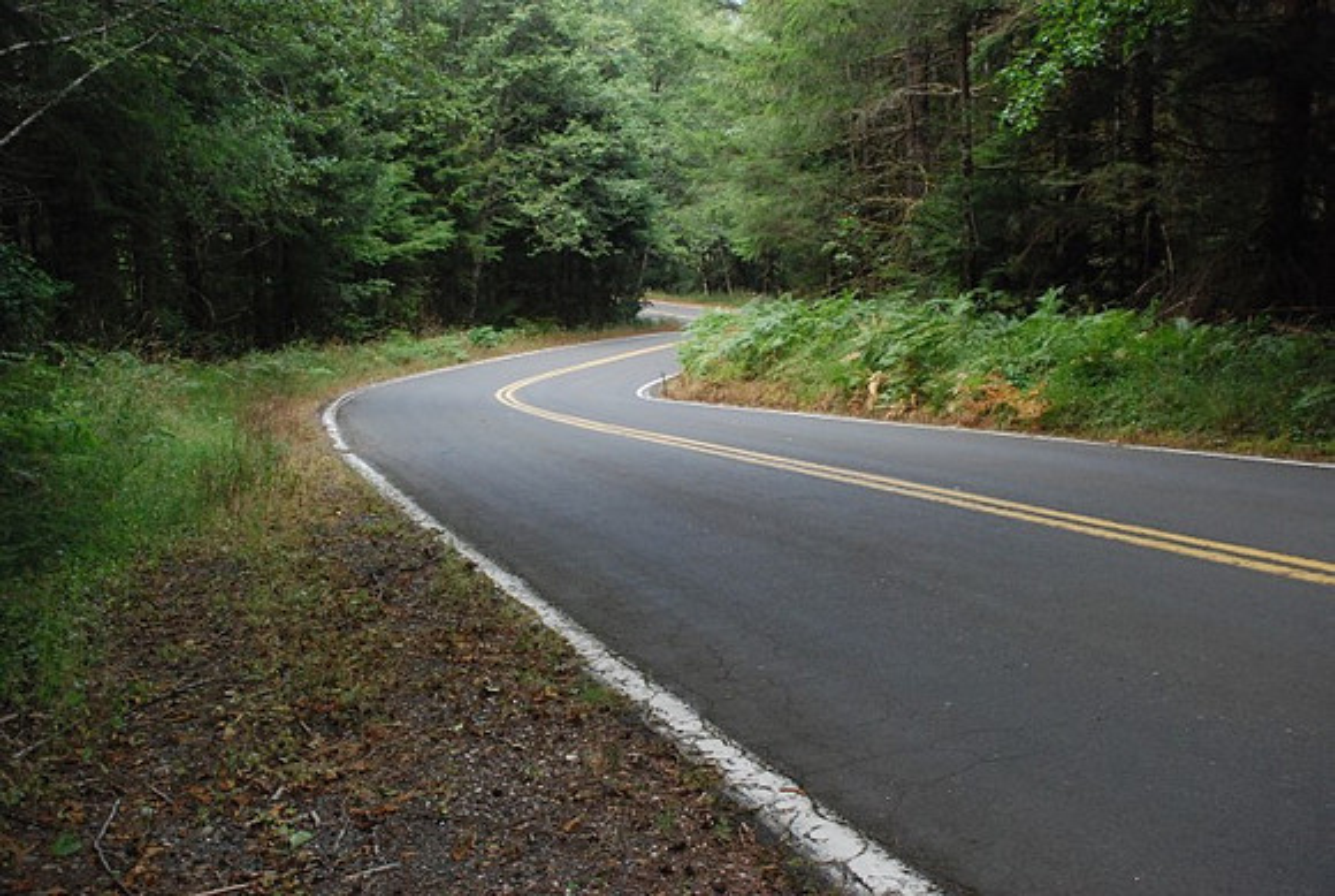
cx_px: 668
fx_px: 1449
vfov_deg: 34.3
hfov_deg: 49.5
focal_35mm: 39
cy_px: 448
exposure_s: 1/320
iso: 1600
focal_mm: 26
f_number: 4
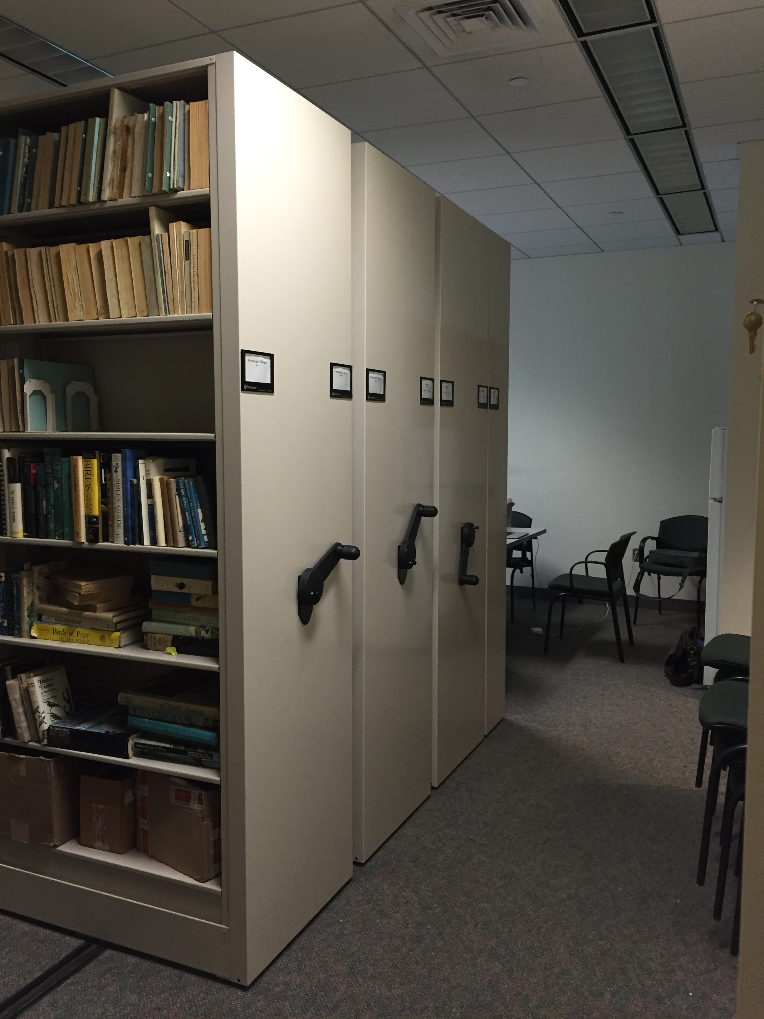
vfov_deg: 61.7
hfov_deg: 48.2
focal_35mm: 29
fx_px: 853
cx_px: 382
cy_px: 510
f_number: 2.2
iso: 125
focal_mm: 4.15
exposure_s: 1/30
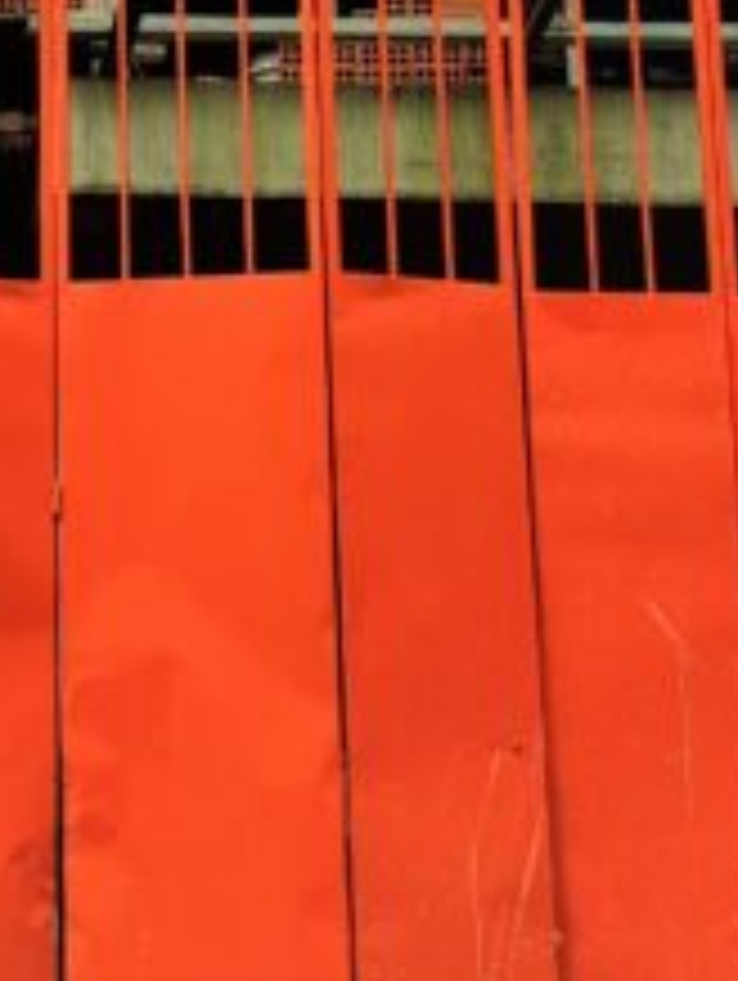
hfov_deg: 12.0
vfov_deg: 15.6
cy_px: -189
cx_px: -27
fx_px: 3461
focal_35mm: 122
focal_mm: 4.3
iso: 50
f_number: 2.4
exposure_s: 1/1621
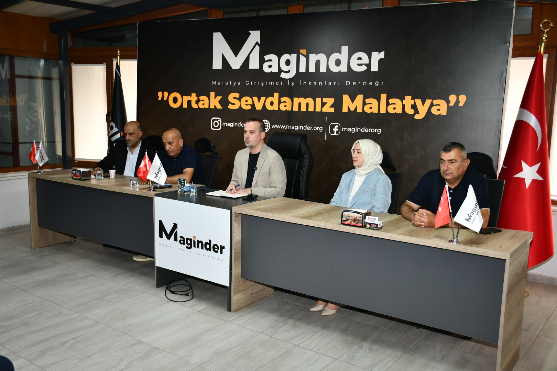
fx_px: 526
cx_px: 278
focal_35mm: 34
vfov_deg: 38.9
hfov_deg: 55.8
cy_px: 186
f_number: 4
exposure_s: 1/60
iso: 640
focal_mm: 23
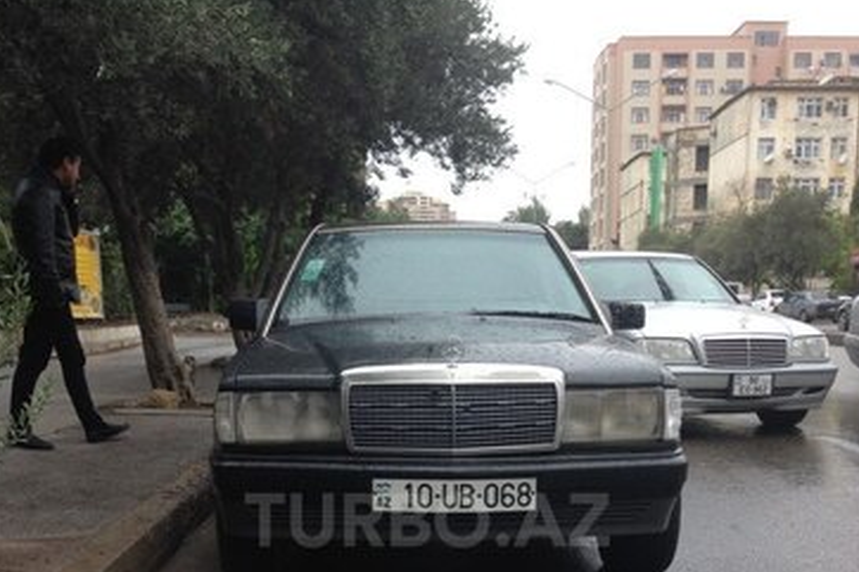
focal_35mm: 47
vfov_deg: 27.5
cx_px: 427
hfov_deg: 41.9
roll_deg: -0.4
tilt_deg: -5.8
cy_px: 520
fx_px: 1121
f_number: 2.4
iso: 50
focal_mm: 4.12
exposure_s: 1/455
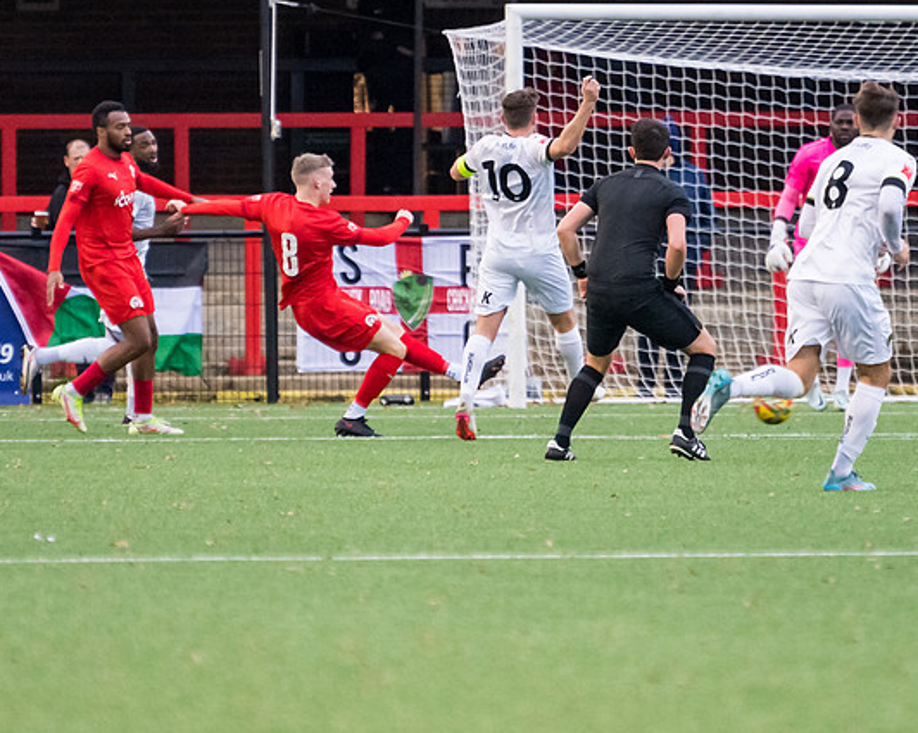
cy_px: 428
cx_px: 436
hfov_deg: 3.2
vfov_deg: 2.5
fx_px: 16510
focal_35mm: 608
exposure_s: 1/640
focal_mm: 280
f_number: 4
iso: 4000
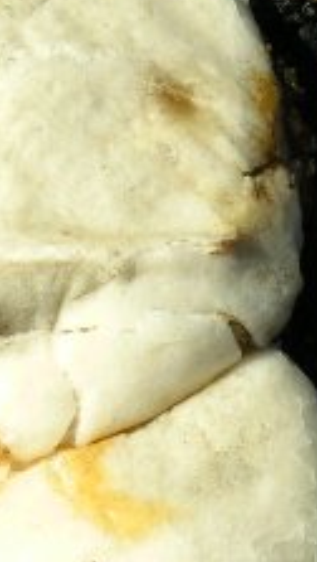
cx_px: -289
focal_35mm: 683
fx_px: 10172
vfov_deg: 3.2
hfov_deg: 1.8
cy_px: 474
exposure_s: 1/260
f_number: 7.1
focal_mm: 44.5
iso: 50
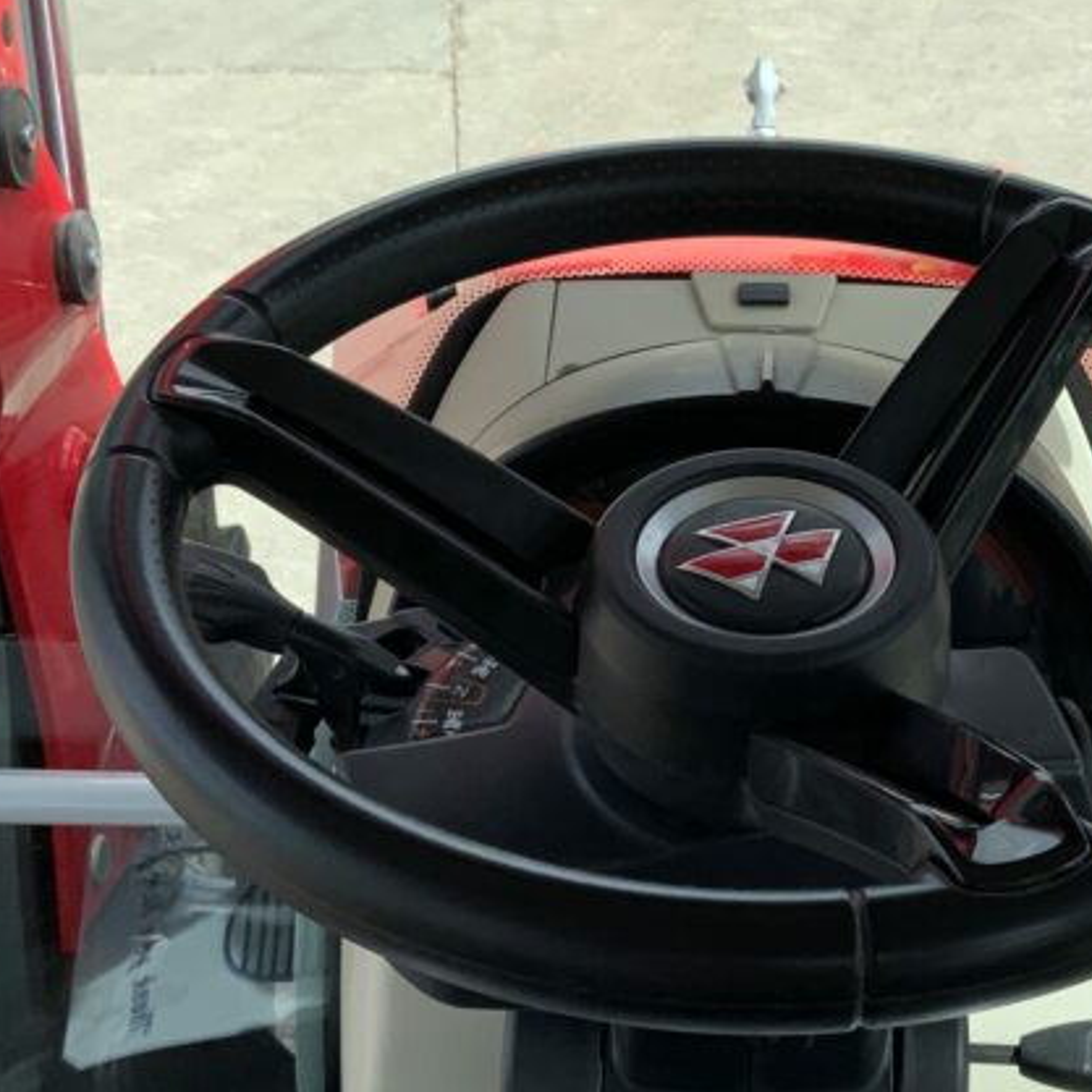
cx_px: 880
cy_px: 571
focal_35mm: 63
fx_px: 2248
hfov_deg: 26.8
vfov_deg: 27.3
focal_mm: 3
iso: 16
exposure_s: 1/562
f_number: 1.8
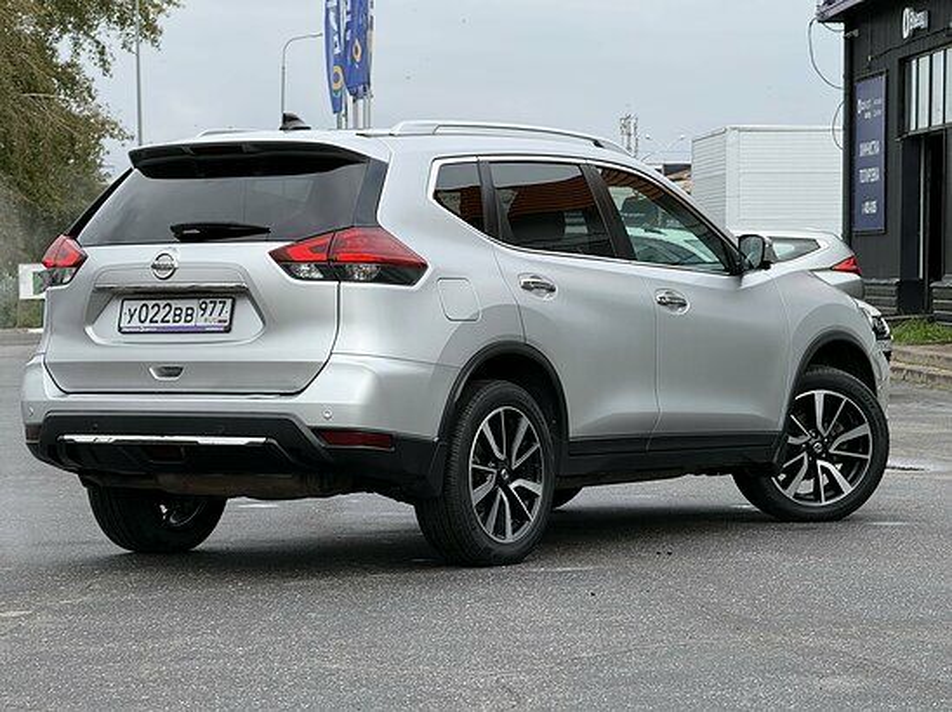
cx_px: 476
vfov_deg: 12.3
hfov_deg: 16.4
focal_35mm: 120
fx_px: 3297
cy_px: 356
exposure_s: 1/541
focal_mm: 15.66
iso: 50
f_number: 2.8
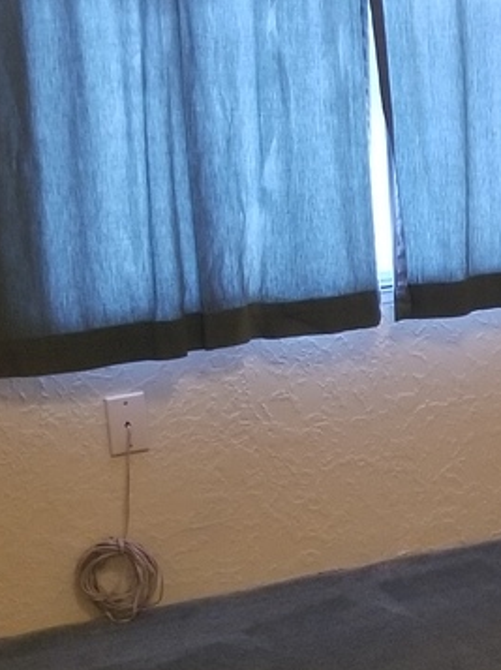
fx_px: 2030
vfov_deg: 18.7
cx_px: 852
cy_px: 255
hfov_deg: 13.0
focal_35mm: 105
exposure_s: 1/24
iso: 250
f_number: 1.7
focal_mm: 4.25
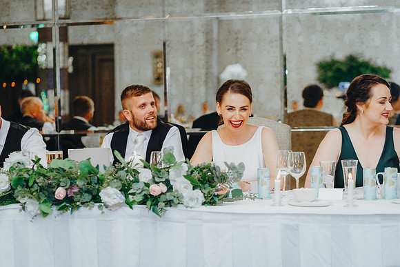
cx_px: 200
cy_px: 134
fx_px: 945
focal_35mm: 85
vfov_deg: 16.1
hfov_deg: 23.9
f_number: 2.8
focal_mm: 85
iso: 2000
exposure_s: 1/125
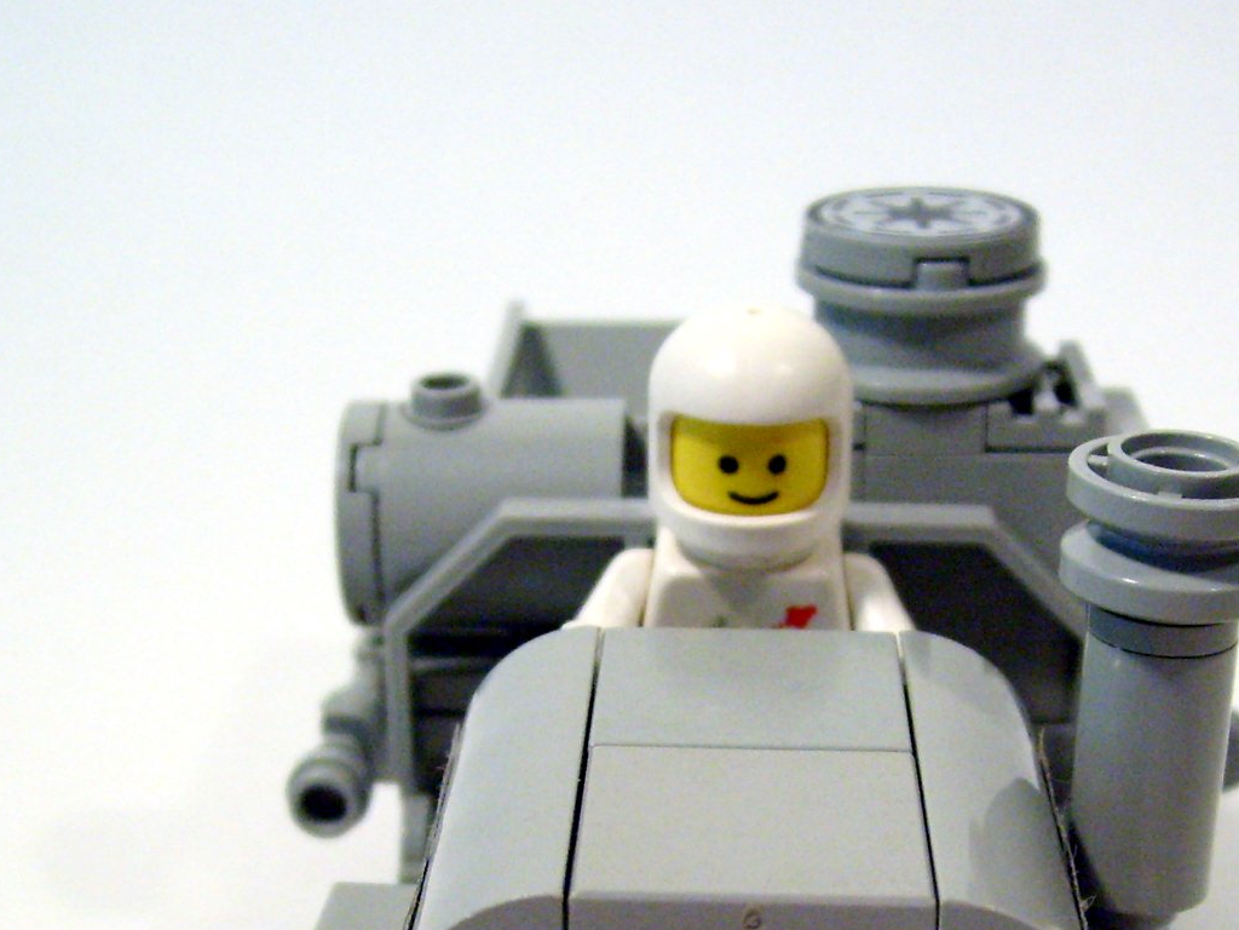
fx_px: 2505
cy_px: 884
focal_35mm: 70
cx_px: 742
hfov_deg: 27.7
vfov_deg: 20.5
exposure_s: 1/60
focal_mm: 5.8
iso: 200
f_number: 2.8
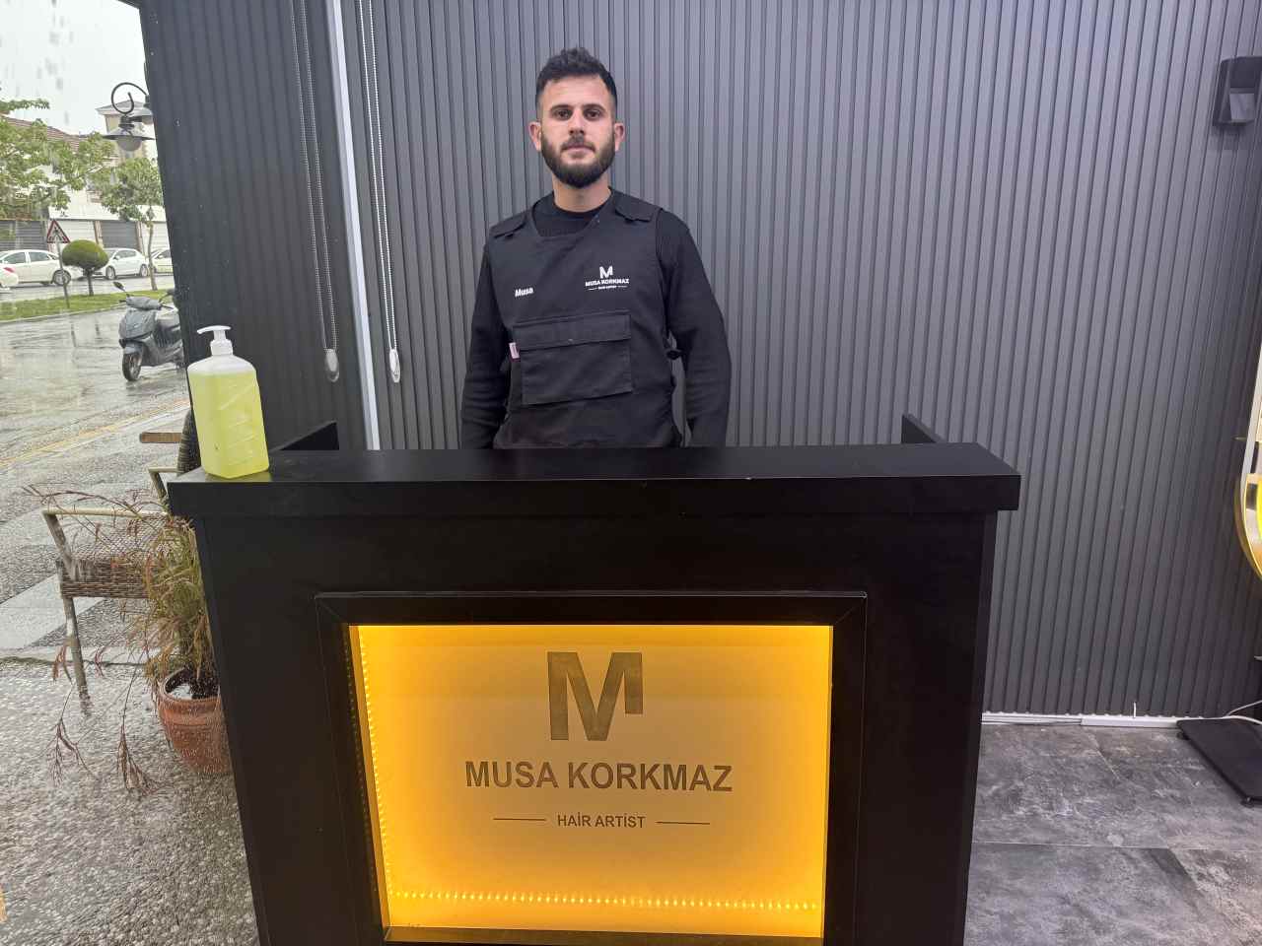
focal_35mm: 24
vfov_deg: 56.8
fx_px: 875
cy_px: 473
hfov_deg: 71.6
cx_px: 631
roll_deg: -0.1
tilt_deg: -15.9
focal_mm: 6.76
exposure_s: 1/100
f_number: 1.78
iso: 200
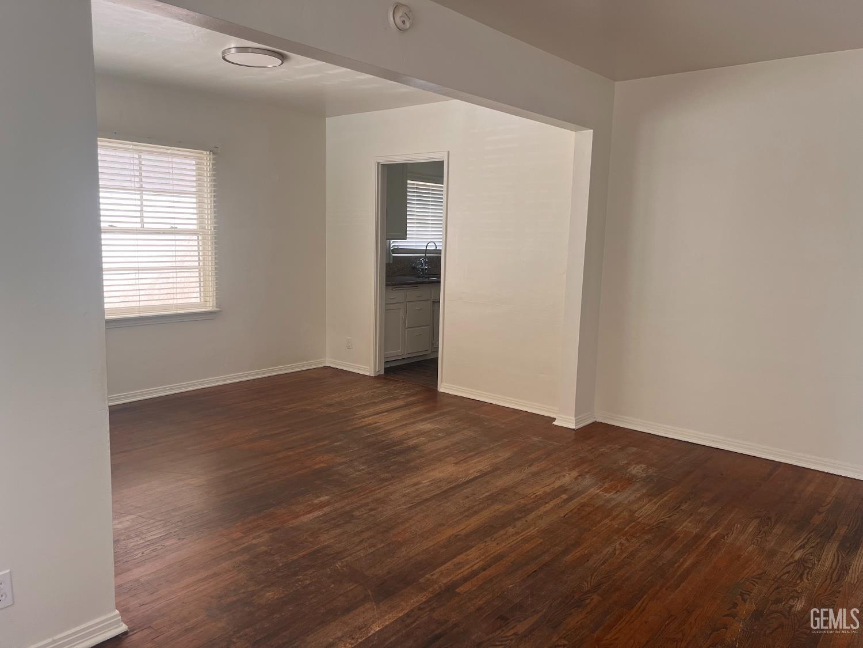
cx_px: 432
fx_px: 648
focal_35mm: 26
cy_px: 324
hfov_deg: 67.3
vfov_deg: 53.1
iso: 80
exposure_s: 1/121
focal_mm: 5.7
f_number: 1.5
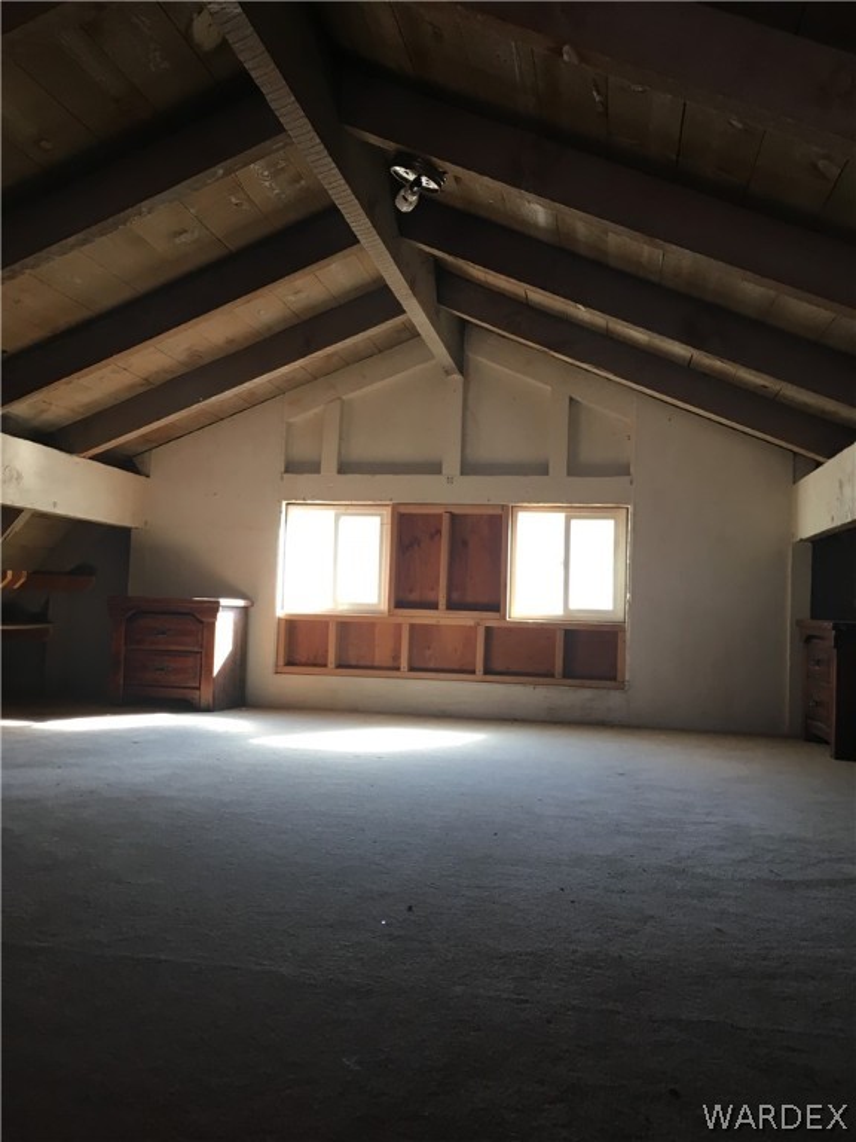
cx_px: 428
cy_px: 571
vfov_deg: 61.7
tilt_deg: +1.3
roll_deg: -2.2
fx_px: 956
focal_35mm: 29
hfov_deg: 48.2
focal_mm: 4.15
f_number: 2.2
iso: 64
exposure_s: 1/30
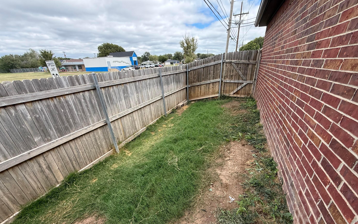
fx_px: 146
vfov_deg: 74.1
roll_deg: +0.1
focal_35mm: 15
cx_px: 179
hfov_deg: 101.5
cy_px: 133
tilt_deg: -23.0
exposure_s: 1/679
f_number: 2.2
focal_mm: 2.22
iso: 64
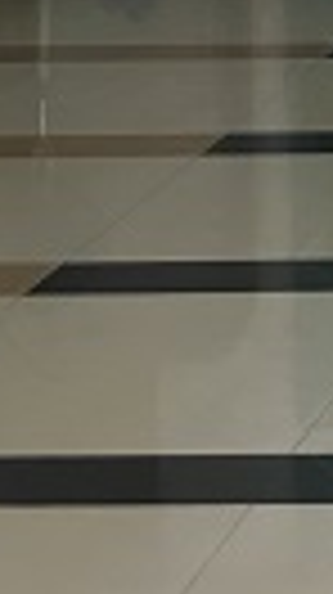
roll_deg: +0.1
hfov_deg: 7.4
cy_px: -369
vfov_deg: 13.8
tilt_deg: -3.0
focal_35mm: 144
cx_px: 1022
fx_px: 2266
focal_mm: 4.15
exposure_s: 1/33
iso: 100
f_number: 2.2
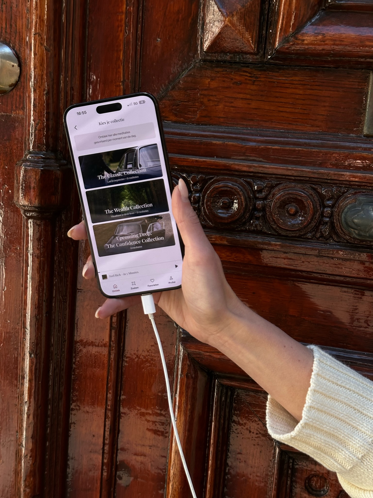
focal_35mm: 48
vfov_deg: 39.7
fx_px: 690
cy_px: 249
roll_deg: -4.6
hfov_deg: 30.3
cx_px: 186
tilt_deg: -11.5
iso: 64
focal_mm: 6.86
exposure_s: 1/699
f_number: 1.78
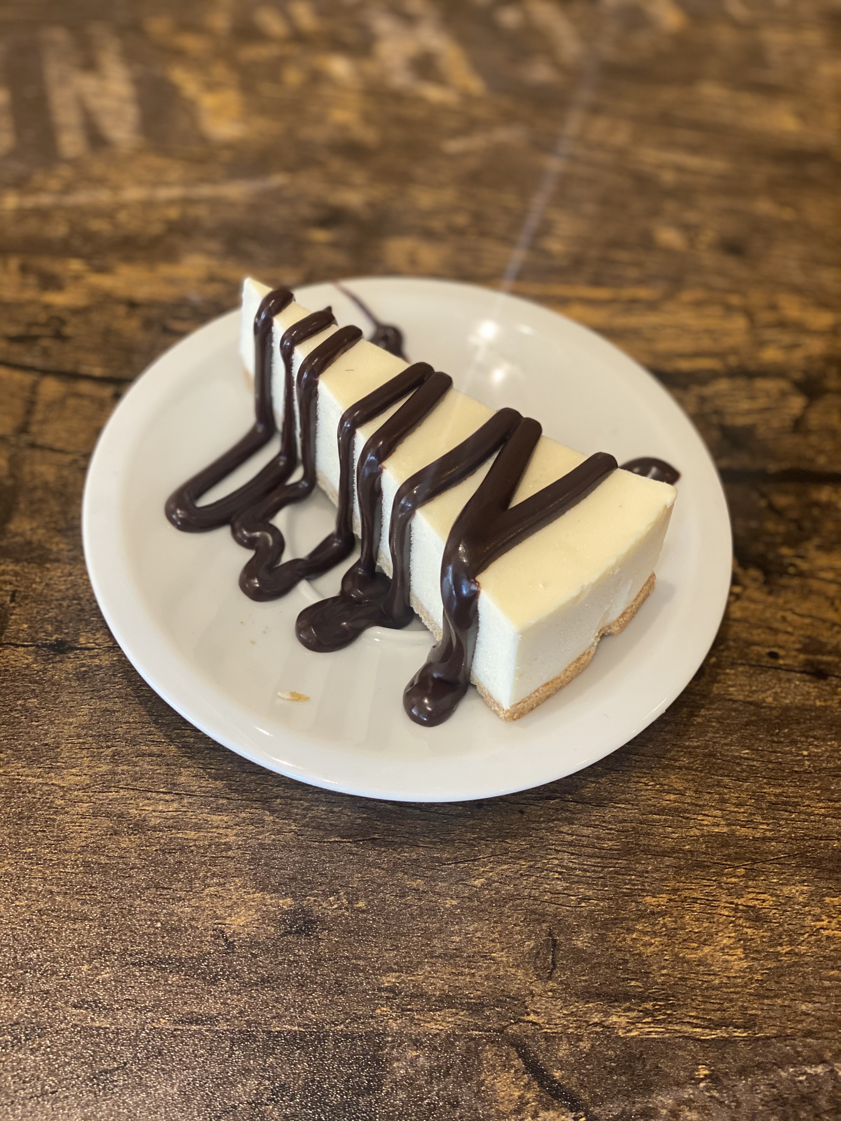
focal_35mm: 52
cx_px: 420
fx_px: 1684
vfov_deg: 36.8
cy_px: 560
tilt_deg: -53.5
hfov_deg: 28.0
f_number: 2
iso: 125
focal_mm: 6
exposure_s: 1/33
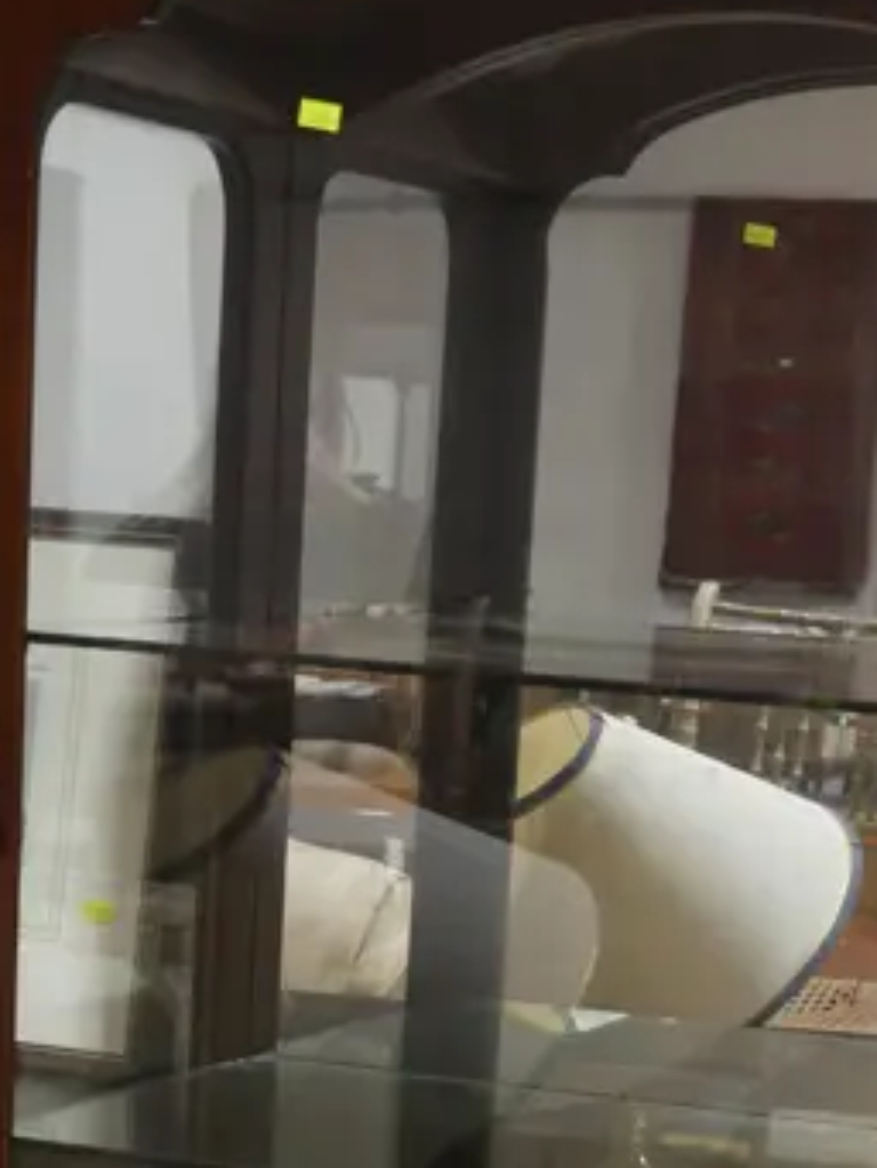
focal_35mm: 114
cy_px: 1428
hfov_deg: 13.0
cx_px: 536
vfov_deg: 16.5
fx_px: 3849
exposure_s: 1/60
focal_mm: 19
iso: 400
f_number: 4.5
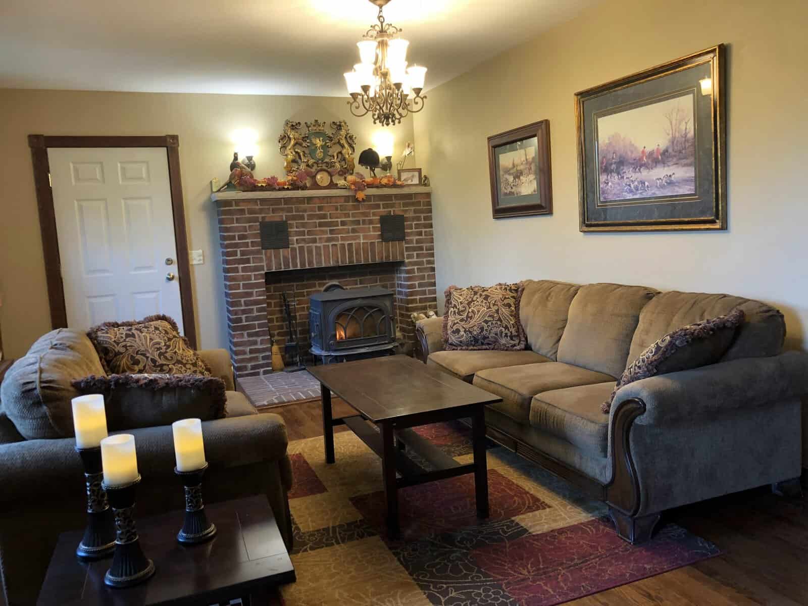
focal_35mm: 28
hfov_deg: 63.4
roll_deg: +3.2
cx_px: 404
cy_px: 303
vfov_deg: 49.7
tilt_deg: -6.8
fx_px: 654
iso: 320
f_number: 1.8
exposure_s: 1/60
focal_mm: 3.99
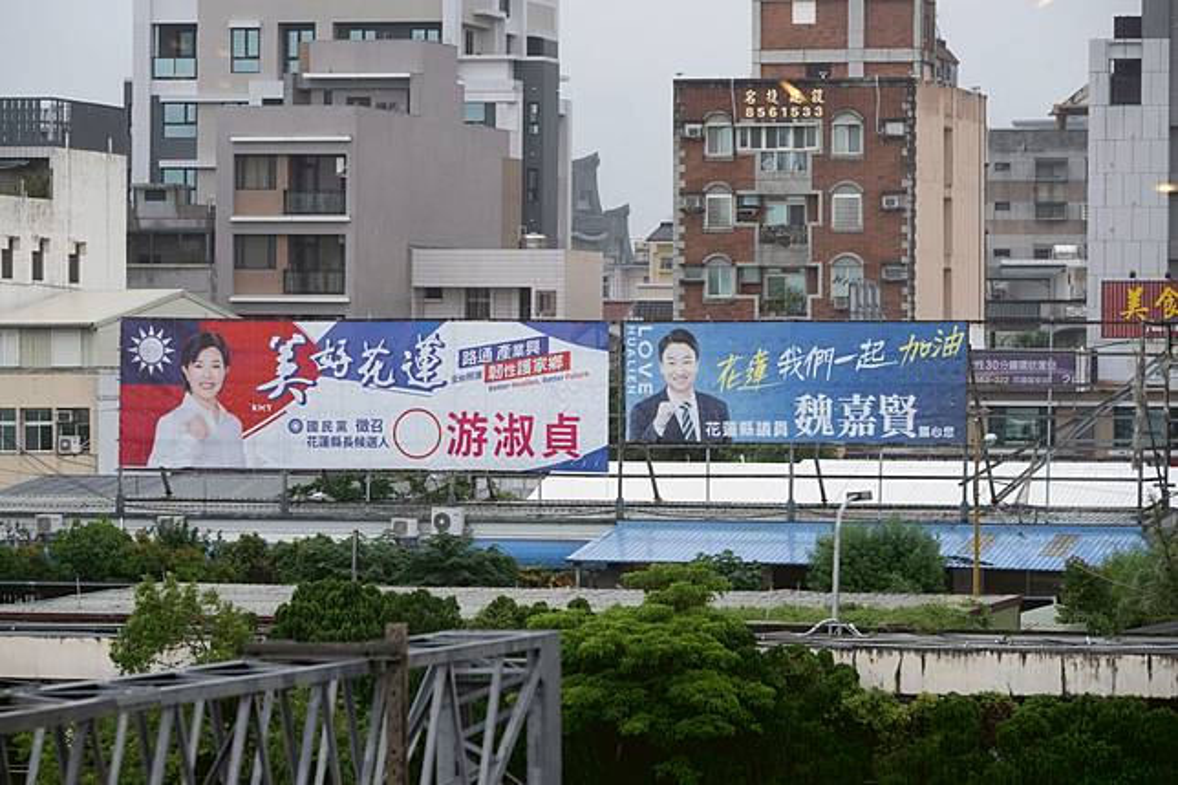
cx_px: 589
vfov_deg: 7.6
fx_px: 5888
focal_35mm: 180
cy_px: 392
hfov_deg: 11.4
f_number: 8
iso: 800
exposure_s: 1/250
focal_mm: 180
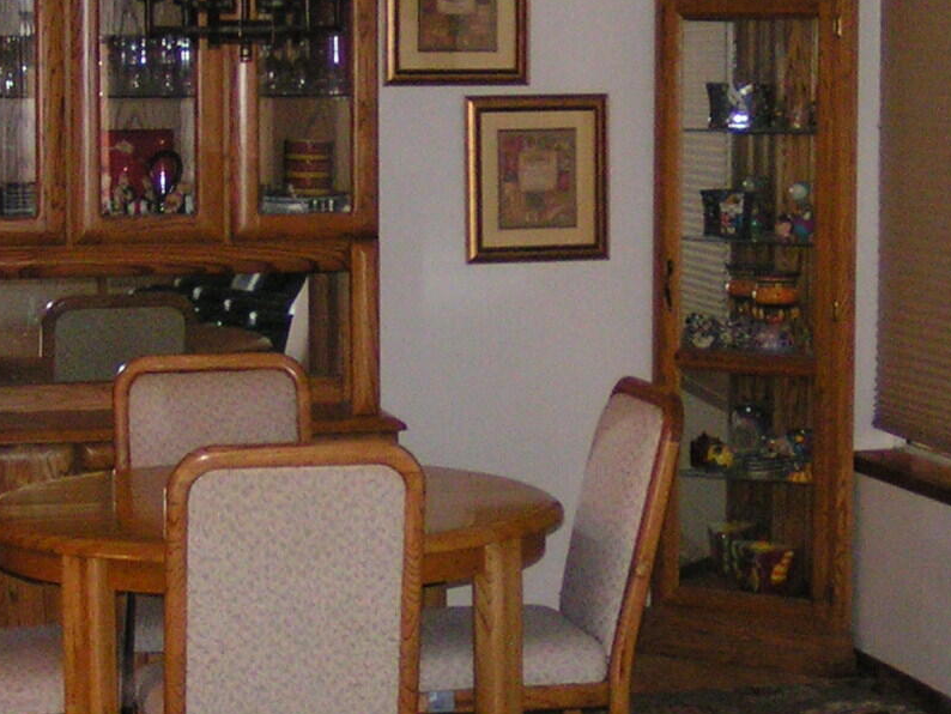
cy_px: 213
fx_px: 2693
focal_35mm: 98
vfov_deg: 15.1
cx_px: 507
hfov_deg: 20.0
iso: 200
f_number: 2.8
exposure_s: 1/40
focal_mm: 5.8
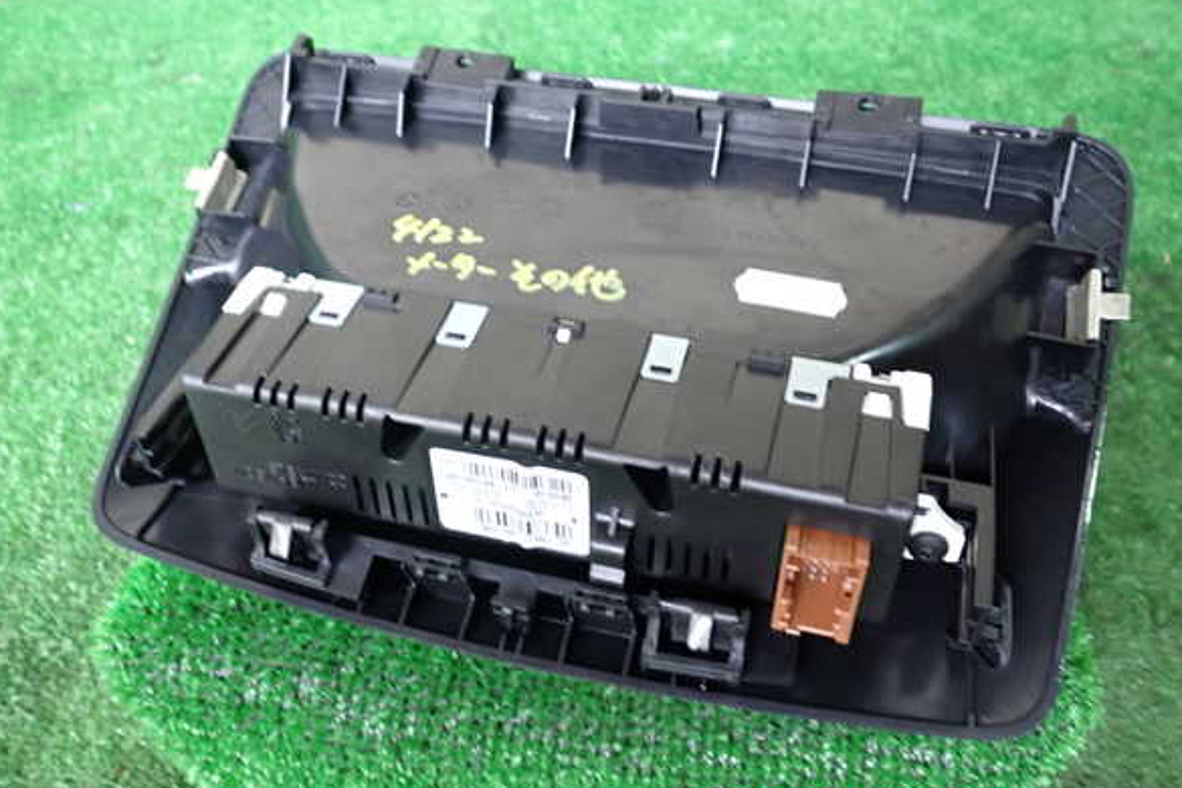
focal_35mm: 32
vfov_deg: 41.1
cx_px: 582
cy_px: 382
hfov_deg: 58.7
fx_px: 1051
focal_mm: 5.4
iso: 320
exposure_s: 1/30
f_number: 2.3
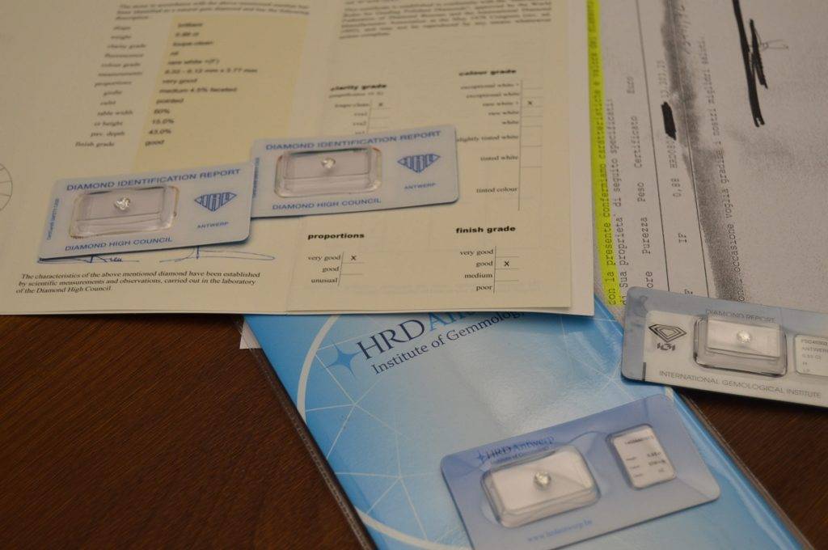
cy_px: 275
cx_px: 414
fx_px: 1378
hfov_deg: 33.4
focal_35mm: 60
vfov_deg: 22.6
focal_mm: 40
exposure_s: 1/100
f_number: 5
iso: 400
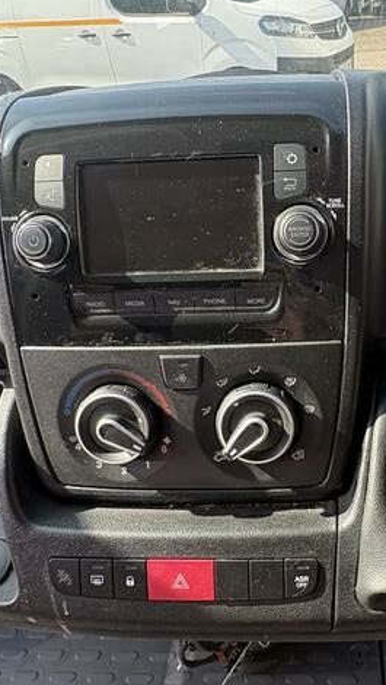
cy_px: 339
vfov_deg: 66.1
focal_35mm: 29
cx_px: 283
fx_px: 528
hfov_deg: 39.3
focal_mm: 2.22
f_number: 2.2
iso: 100
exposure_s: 1/140
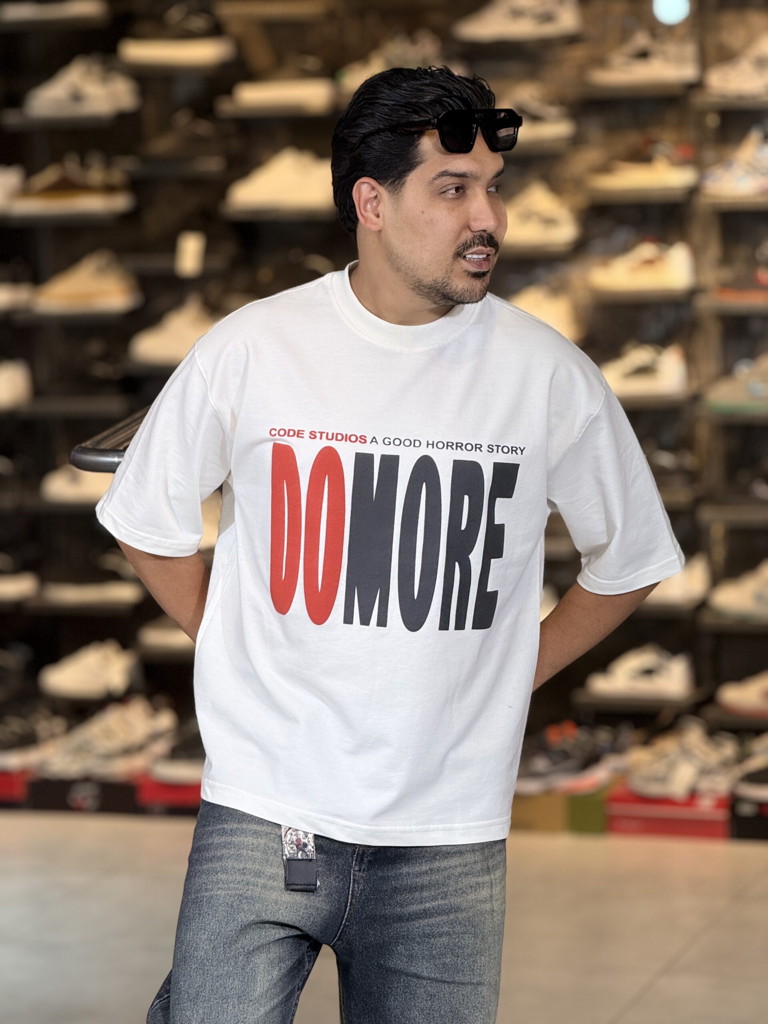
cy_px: 512
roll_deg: +0.8
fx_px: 3550
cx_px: 384
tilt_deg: -5.6
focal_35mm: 120
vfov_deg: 16.4
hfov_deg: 12.3
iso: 100
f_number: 2.8
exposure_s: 1/100
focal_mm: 15.66
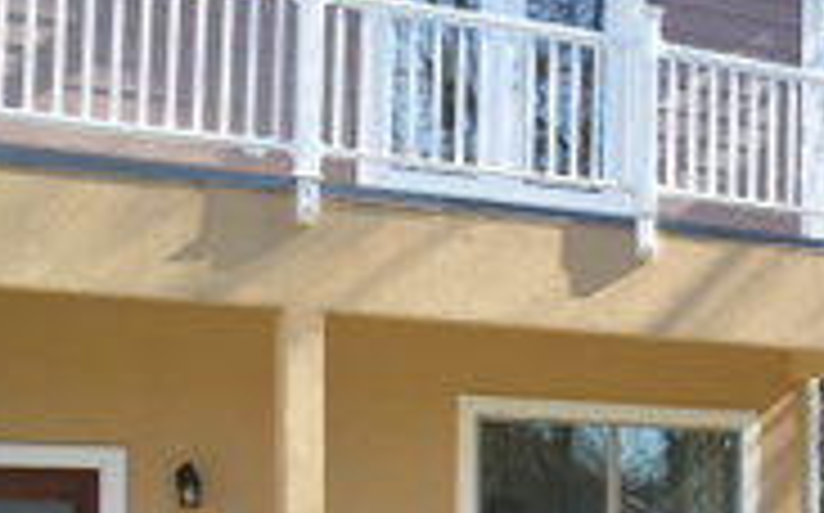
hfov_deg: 24.4
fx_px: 1728
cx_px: 979
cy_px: 598
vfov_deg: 16.3
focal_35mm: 77
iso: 100
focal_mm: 18
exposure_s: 1/160
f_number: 6.3
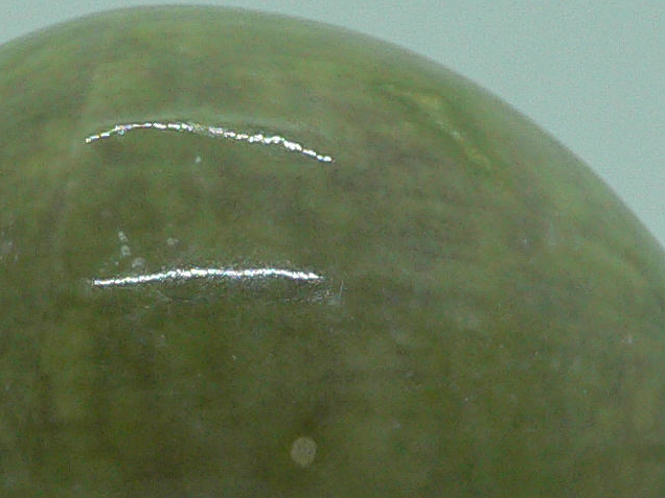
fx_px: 2132
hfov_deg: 17.7
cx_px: 283
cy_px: 459
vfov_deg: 13.2
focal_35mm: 111
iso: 100
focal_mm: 4.6
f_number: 2.8
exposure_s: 1/60
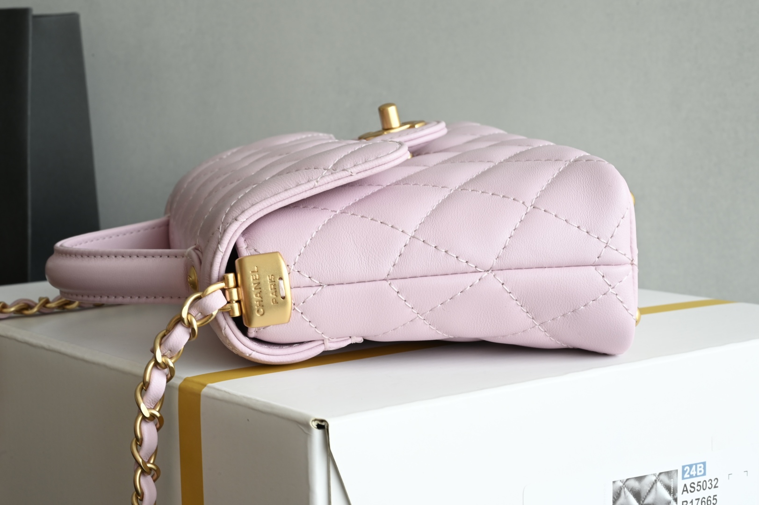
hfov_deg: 29.3
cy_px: 252
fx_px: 1454
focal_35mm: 69
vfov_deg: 19.7
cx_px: 380
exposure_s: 1/15
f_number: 20
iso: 250
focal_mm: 69
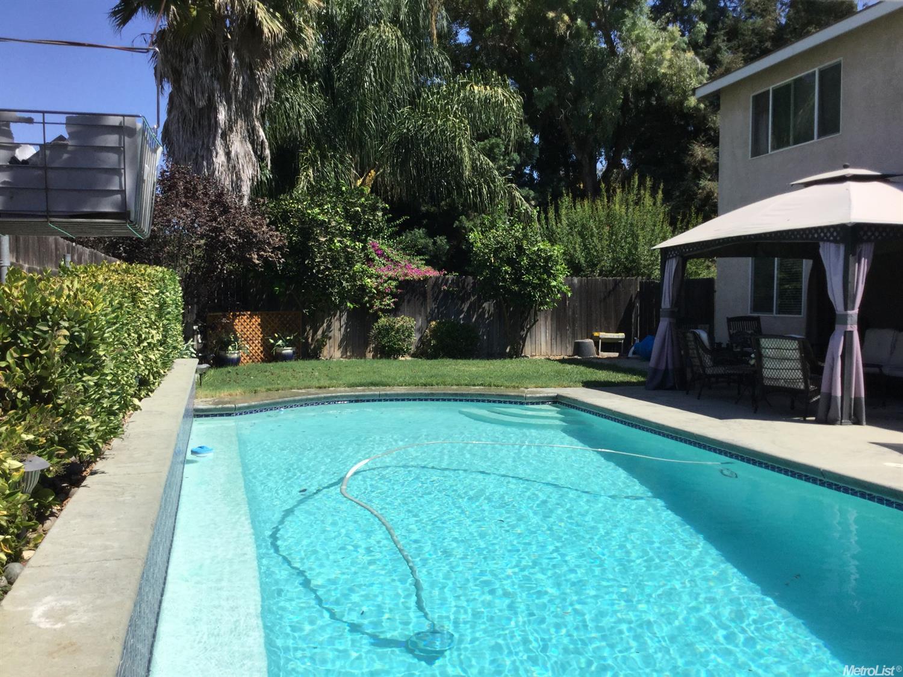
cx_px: 452
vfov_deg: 45.4
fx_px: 808
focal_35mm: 31
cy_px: 338
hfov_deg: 58.4
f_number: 2.4
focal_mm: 3.3
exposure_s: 1/1359
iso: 25
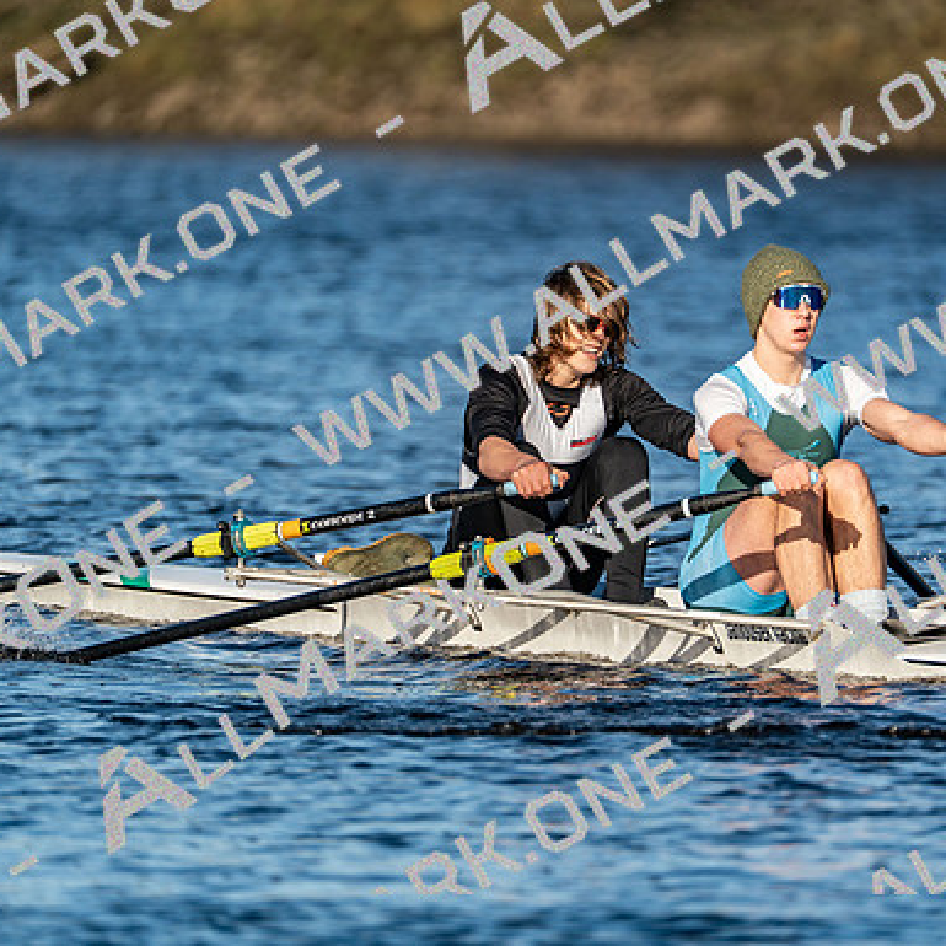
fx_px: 23776
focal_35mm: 769
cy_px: 473
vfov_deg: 2.3
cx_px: 597
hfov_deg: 2.3
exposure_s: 1/2000
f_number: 6.3
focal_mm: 600
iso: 320
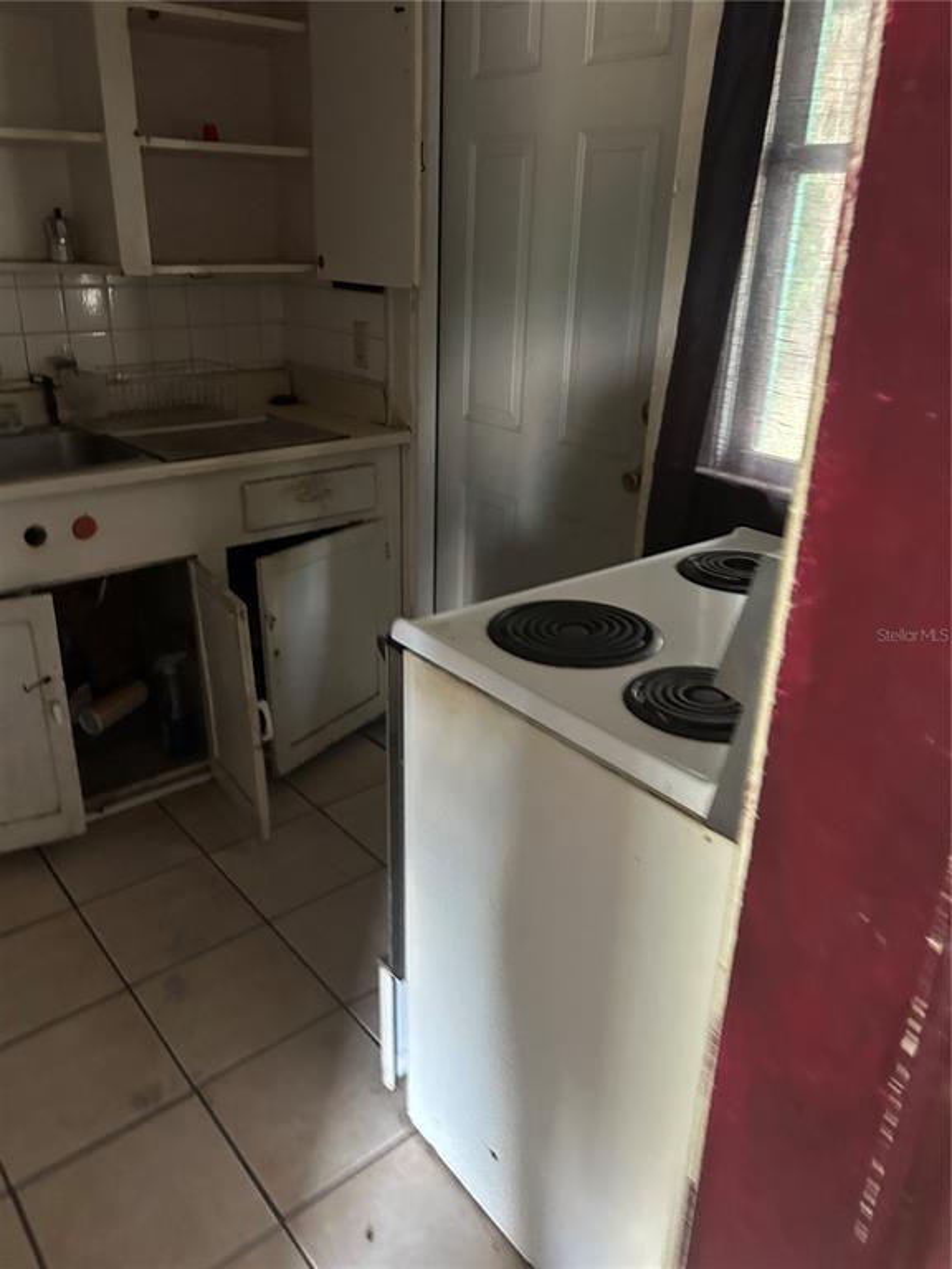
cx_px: 476
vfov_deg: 67.3
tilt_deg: -25.0
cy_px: 634
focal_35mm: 26
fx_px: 953
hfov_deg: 53.1
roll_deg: -2.7
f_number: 1.5
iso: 640
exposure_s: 1/40
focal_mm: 5.7
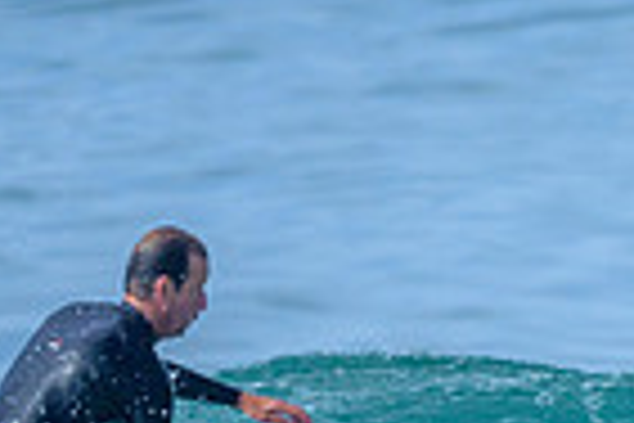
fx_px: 78821
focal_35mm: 4476
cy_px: 603
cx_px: 443
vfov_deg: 0.3
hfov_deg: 0.5
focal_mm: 800
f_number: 6.3
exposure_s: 1/2000
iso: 250
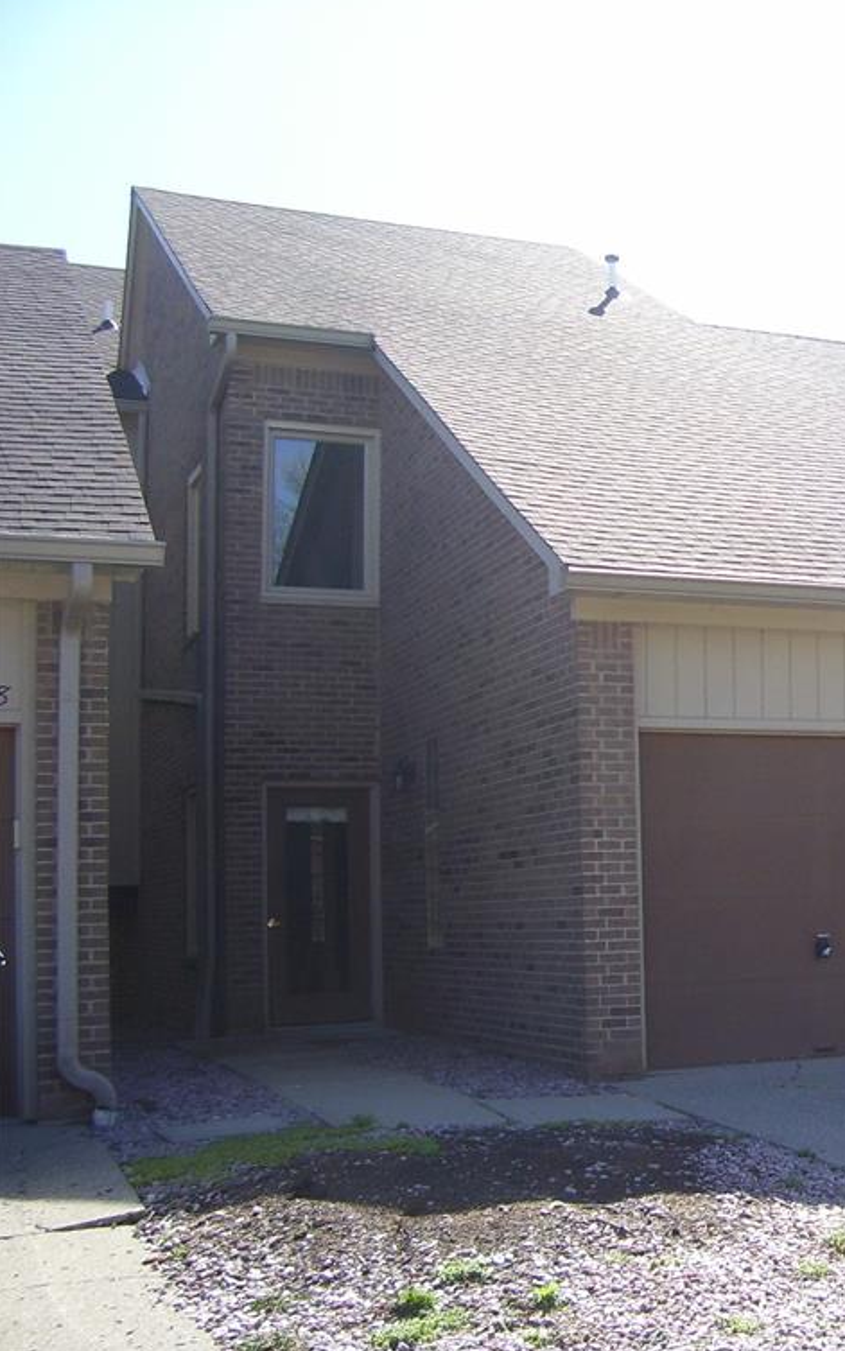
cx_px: 913
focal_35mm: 49
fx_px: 1804
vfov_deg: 41.0
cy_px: 669
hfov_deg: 24.7
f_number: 2.7
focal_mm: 5.6
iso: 80
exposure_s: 1/750
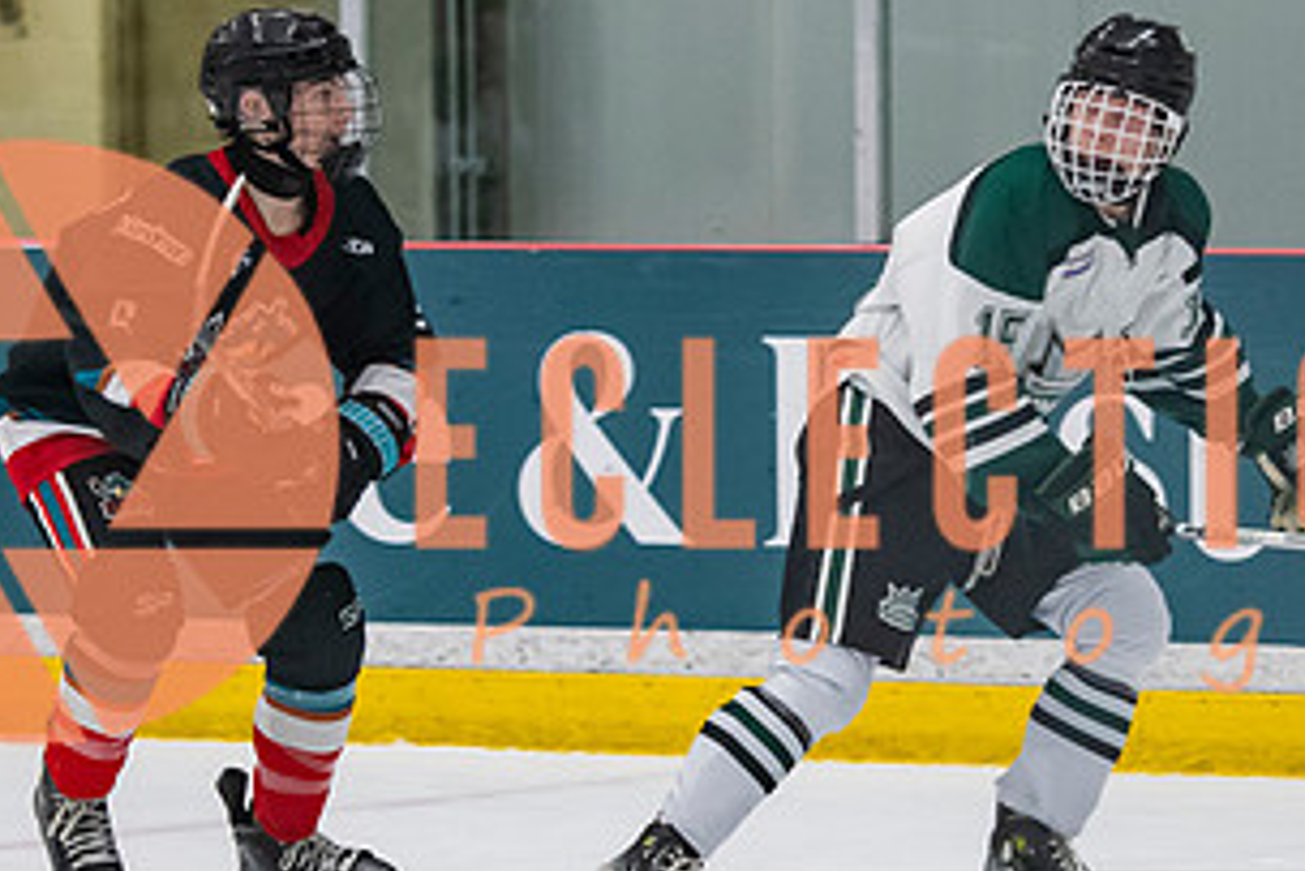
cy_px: 431
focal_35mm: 355
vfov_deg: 3.9
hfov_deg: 5.8
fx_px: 12874
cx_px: 870
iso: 2000
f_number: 3.2
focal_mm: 110
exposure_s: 1/640
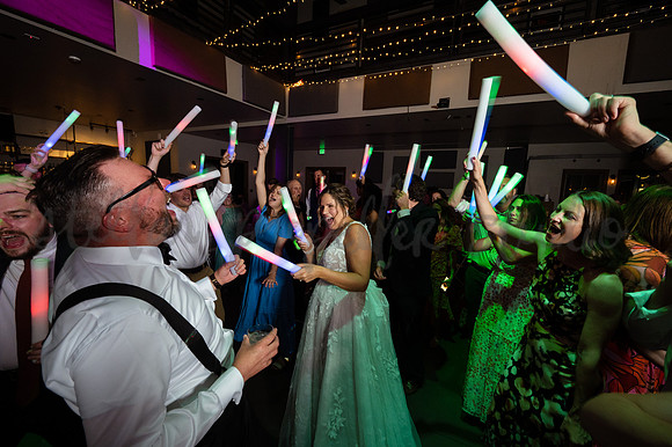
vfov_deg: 78.3
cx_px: 336
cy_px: 224
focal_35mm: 15
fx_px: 275
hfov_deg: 101.5
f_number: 6.3
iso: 3200
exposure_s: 1/60
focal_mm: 14
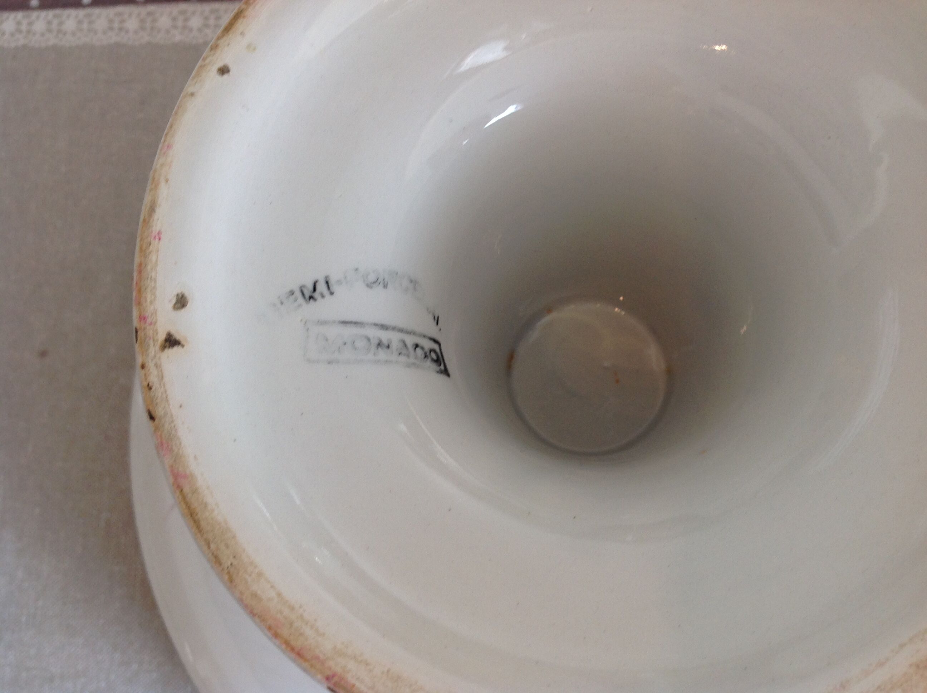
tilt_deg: -75.7
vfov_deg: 40.6
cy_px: 346
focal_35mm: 35
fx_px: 936
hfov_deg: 52.7
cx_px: 464
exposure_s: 1/24
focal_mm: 4.28
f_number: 2.4
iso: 50
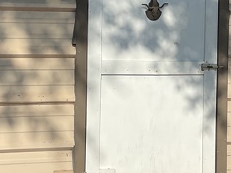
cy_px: 23
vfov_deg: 15.3
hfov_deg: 20.4
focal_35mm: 96
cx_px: 138
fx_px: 641
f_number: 1.8
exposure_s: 1/2667
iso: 16
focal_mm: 3
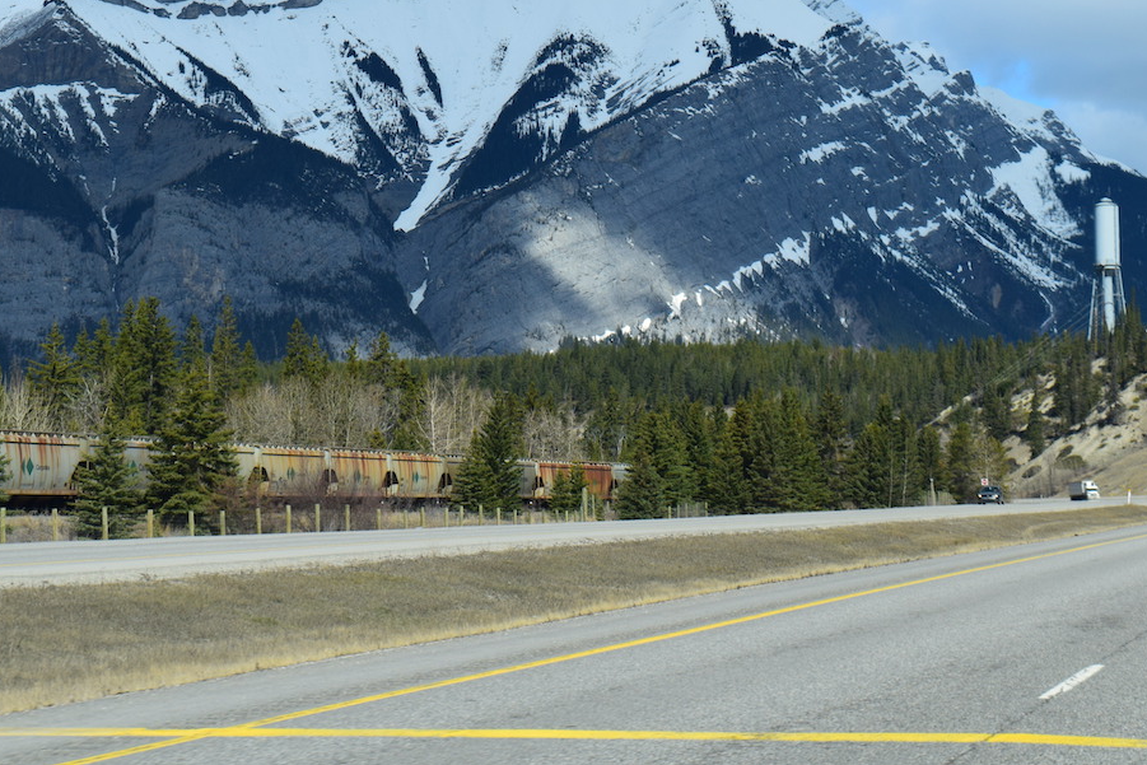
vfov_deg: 13.9
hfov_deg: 20.7
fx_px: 3123
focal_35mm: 98
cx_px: 390
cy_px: 223
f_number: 11
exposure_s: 1/500
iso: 320
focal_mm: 46
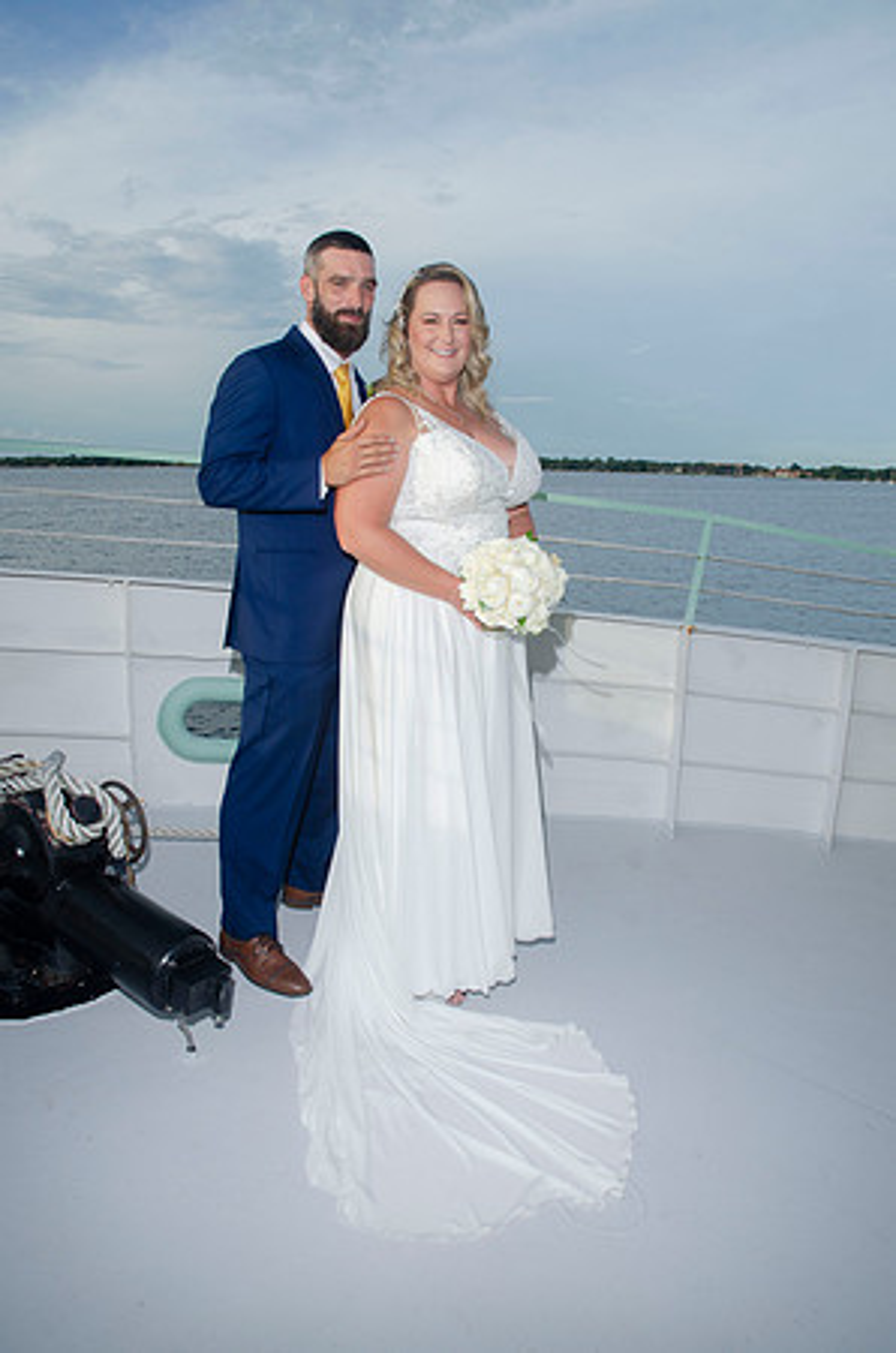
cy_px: 676
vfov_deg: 67.5
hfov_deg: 47.7
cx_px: 448
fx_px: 1013
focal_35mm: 27
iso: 100
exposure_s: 1/250
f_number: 8
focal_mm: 18
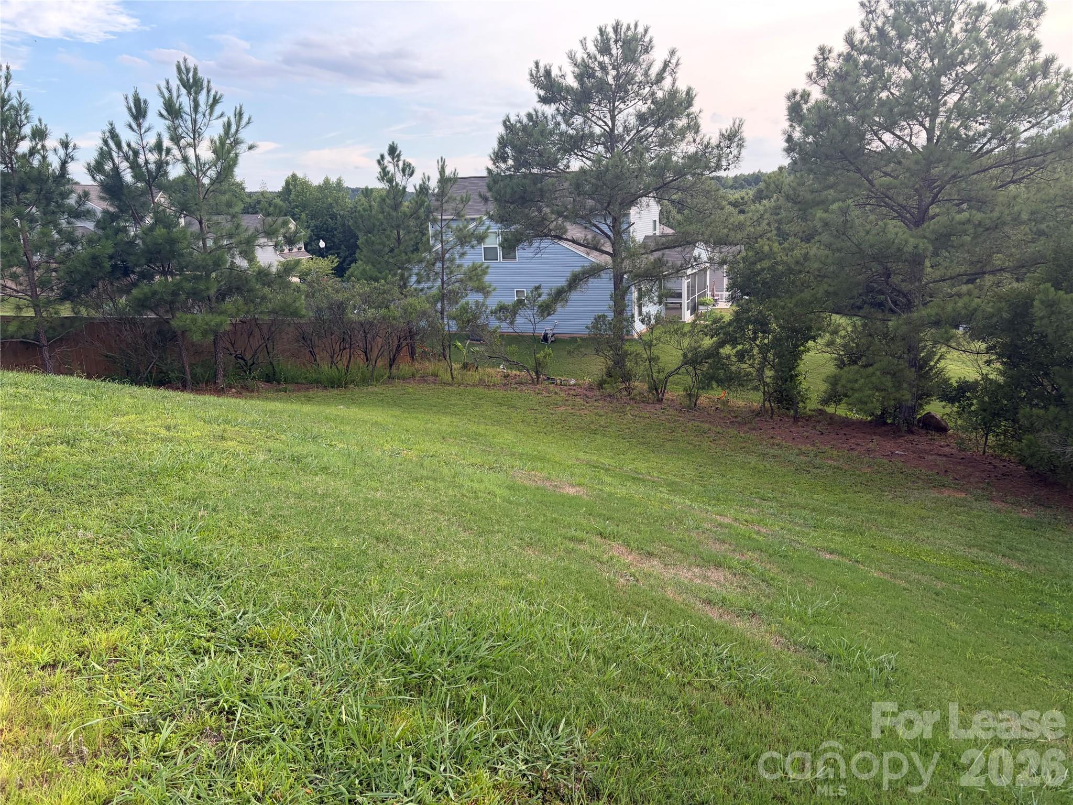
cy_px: 402
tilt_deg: -15.3
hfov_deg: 67.3
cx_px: 536
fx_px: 806
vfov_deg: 53.1
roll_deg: +2.8
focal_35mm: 26
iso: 64
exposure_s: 1/417
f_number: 1.6
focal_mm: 5.96
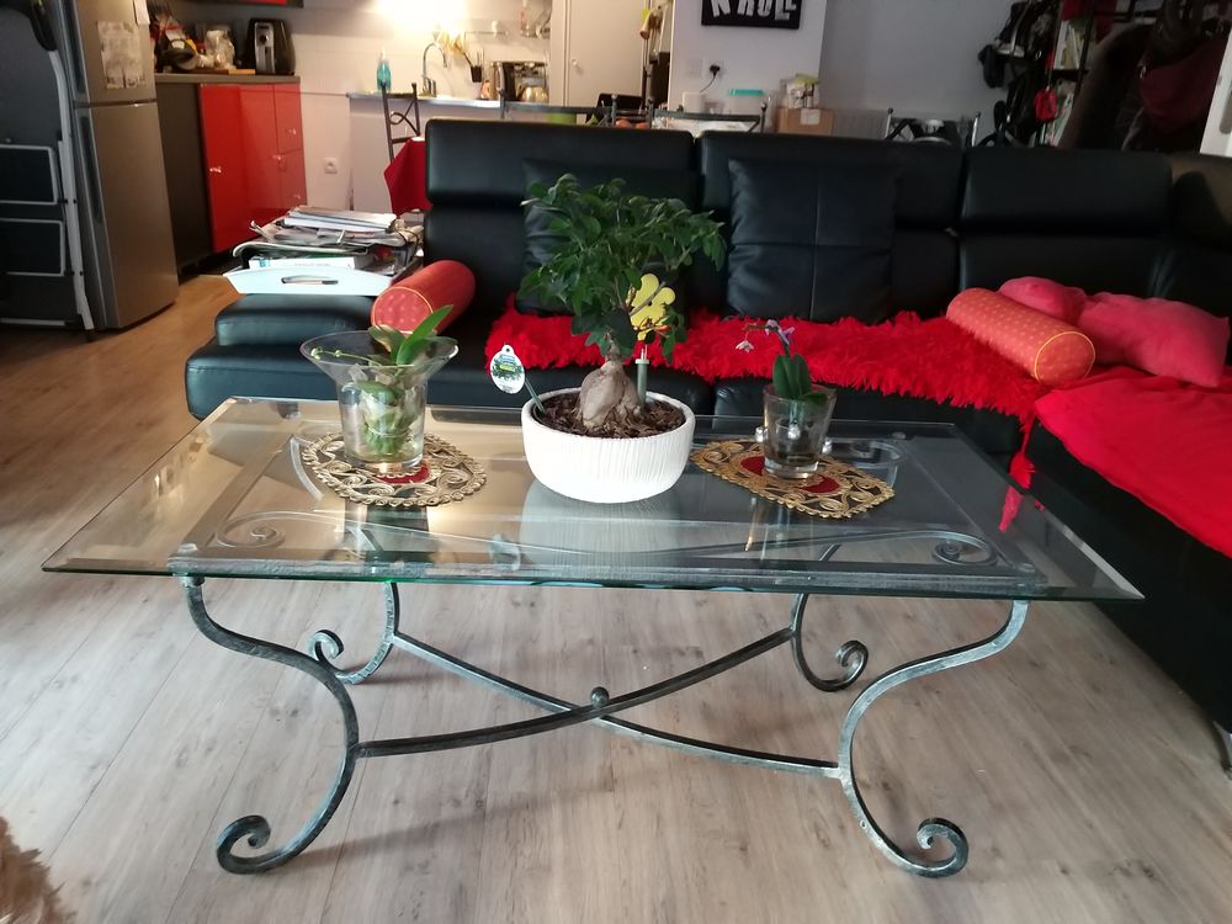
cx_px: 616
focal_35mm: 27
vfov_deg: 51.4
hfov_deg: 65.3
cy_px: 462
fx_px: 961
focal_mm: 3.93
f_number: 1.7
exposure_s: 1/25
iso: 500
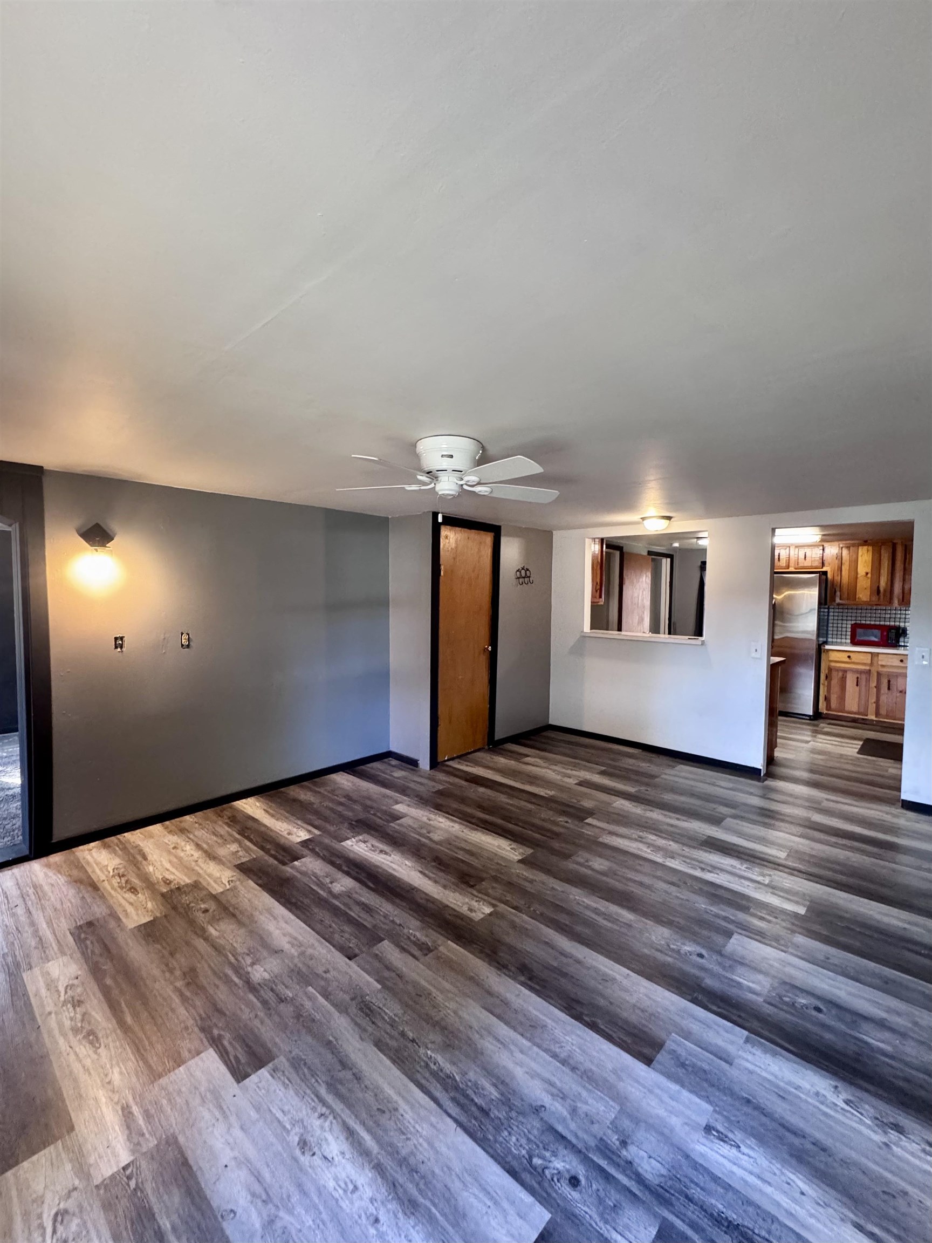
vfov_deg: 102.1
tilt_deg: -3.5
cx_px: 466
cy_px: 622
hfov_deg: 85.7
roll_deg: -0.5
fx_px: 503
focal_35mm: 14
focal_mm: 2.22
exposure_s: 1/60
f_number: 2.2
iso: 640
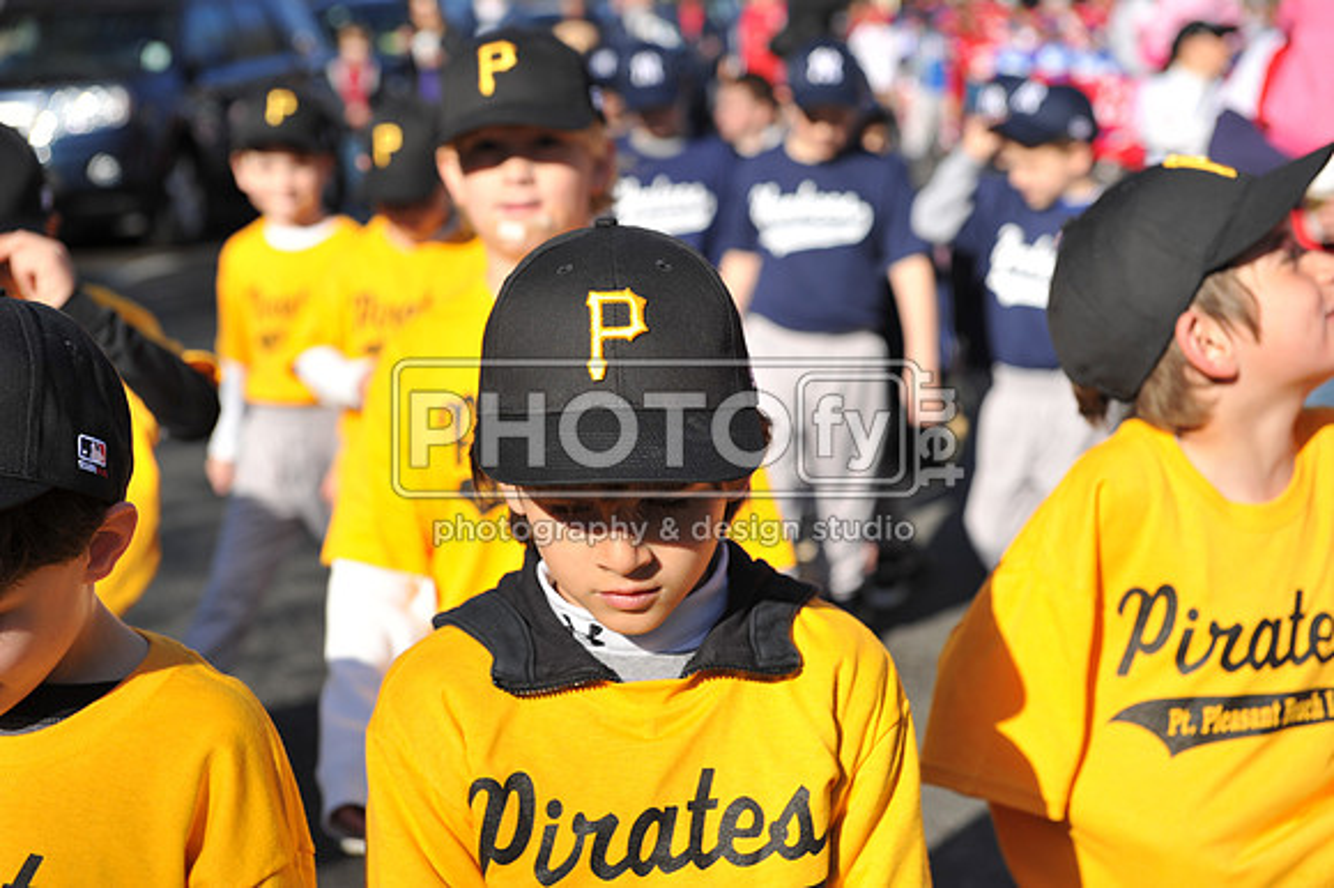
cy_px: 444
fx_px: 2592
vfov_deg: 19.4
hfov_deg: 28.9
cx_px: 667
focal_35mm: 70
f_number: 5
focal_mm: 70
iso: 200
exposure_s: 1/800
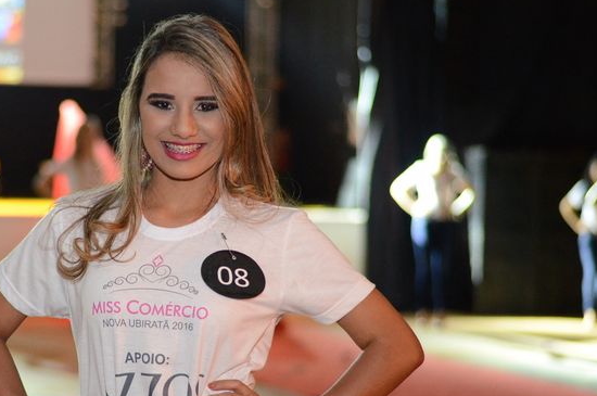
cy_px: 242
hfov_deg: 18.7
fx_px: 1805
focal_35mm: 109
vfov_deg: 12.5
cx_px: 202
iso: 3200
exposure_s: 1/160
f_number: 1.8
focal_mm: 50
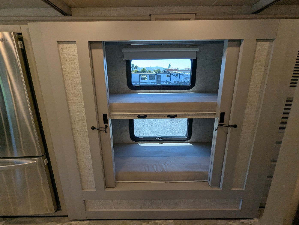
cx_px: 150
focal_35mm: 16
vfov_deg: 78.2
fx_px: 138
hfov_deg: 94.4
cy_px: 112
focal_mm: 2.35
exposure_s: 1/177
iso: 102
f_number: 2.2
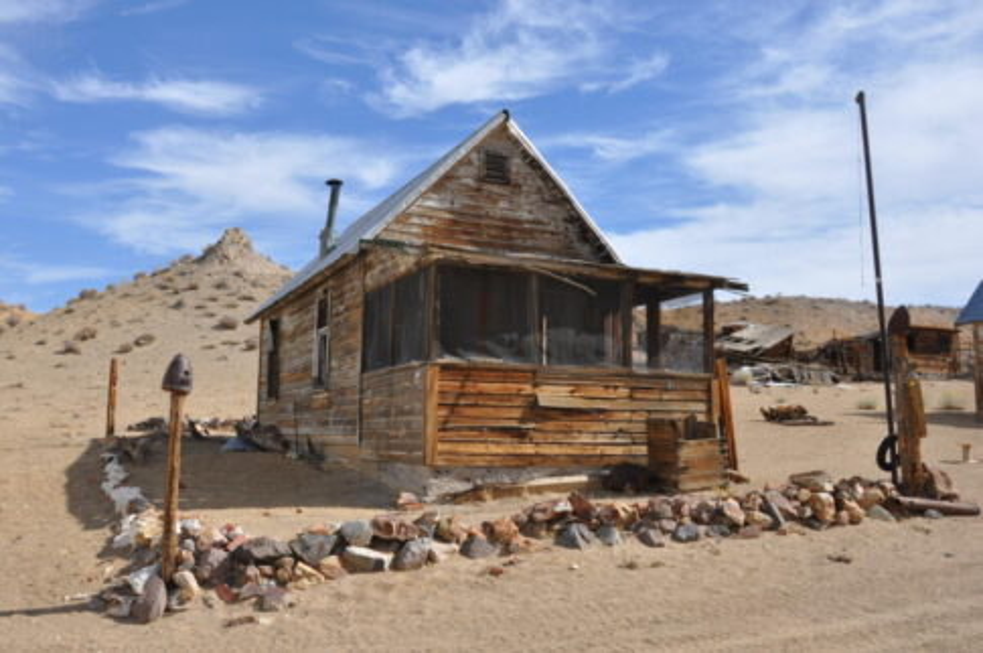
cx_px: 492
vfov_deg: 39.9
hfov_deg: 57.3
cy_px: 326
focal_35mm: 33
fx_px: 900
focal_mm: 22
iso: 200
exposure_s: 1/160
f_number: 13
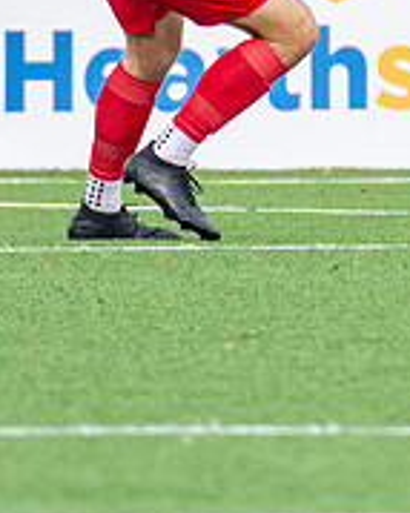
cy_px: -260
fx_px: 37634
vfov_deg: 0.8
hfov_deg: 0.6
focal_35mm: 2479
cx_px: 927
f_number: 4
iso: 800
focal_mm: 280
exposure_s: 1/1600
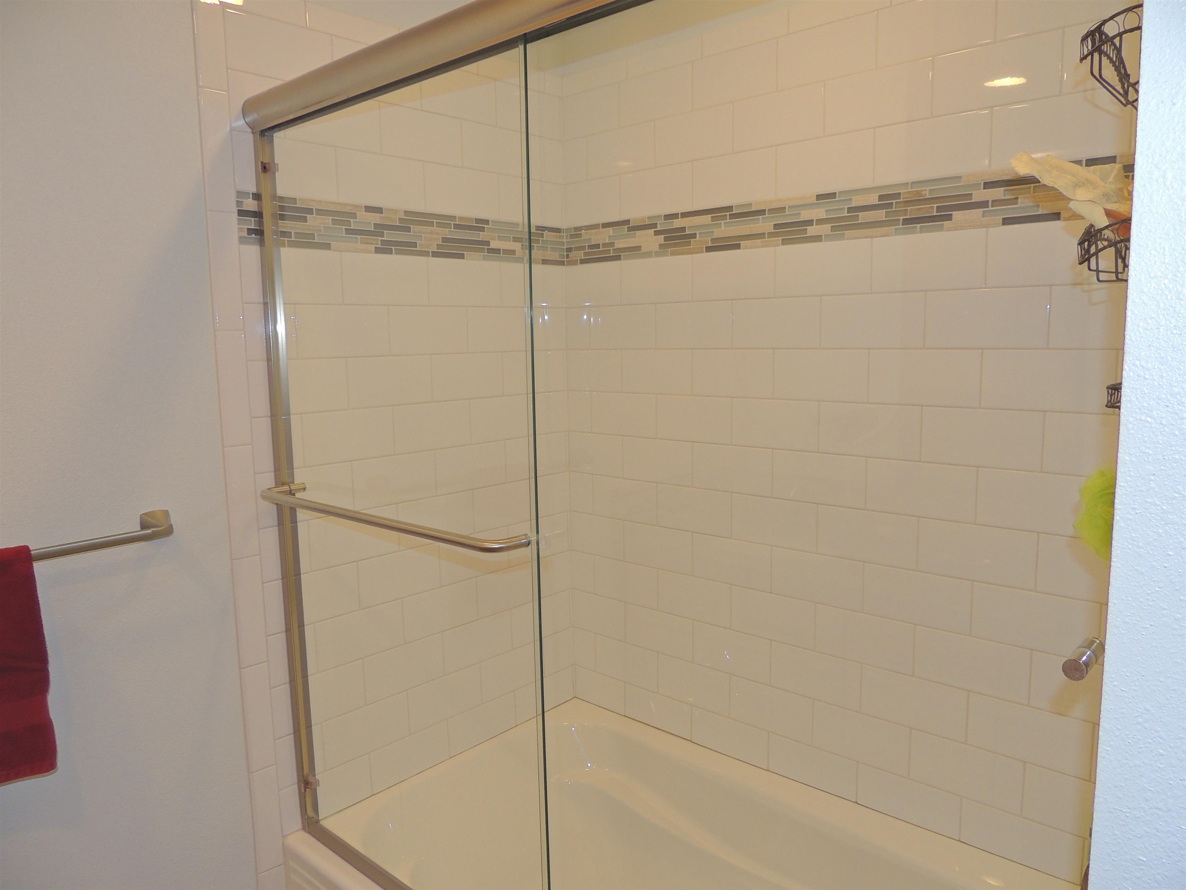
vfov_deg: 56.8
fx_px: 822
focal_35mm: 24
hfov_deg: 71.6
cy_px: 445
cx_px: 593
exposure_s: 1/40
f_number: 3
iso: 180
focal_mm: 4.3
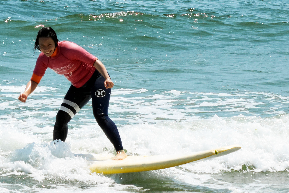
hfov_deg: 6.8
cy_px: 32
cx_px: 136
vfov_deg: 4.5
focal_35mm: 305
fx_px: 2450
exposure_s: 1/2000
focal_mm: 85
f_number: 11
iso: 800
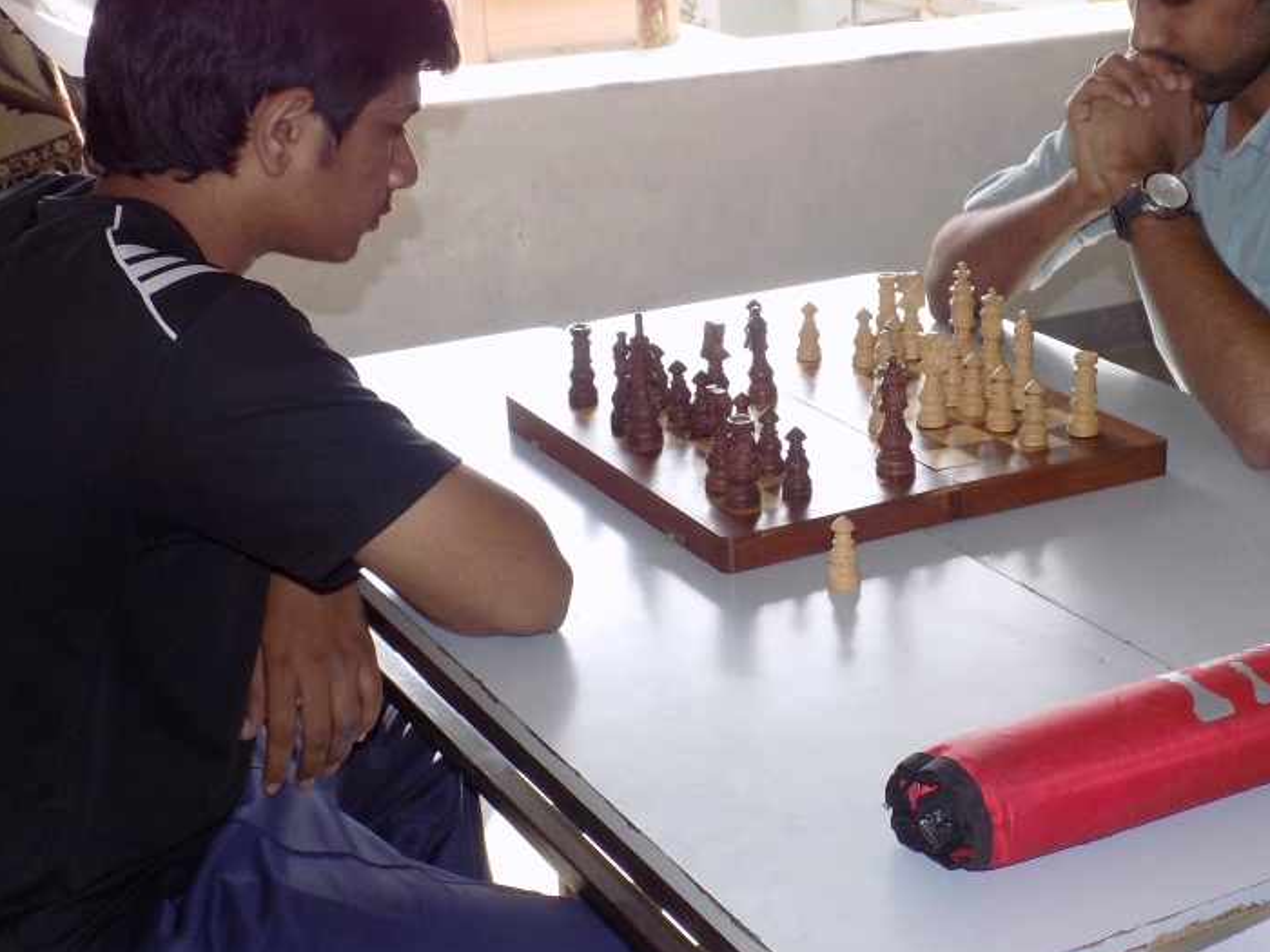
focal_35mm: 60
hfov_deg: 31.9
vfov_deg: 24.4
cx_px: 865
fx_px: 2201
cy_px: 479
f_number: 3.6
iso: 80
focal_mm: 7.3
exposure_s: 1/100
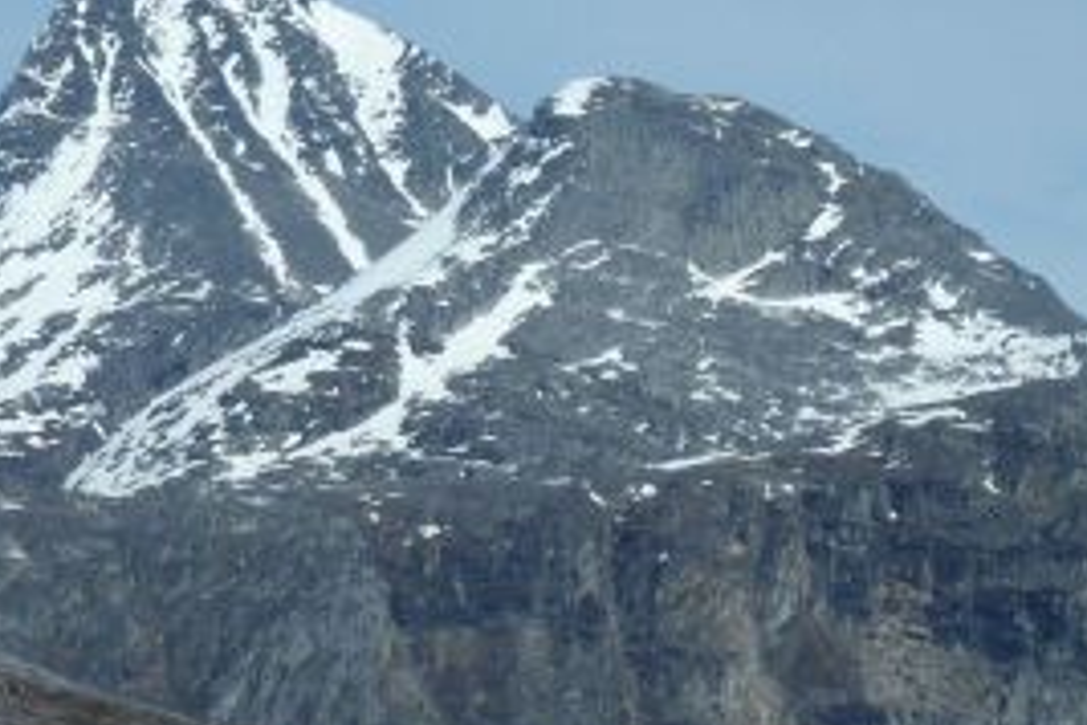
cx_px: 358
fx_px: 6310
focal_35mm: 209
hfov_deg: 9.8
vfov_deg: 6.6
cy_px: 45
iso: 80
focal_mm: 11
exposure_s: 1/1000
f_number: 5.6
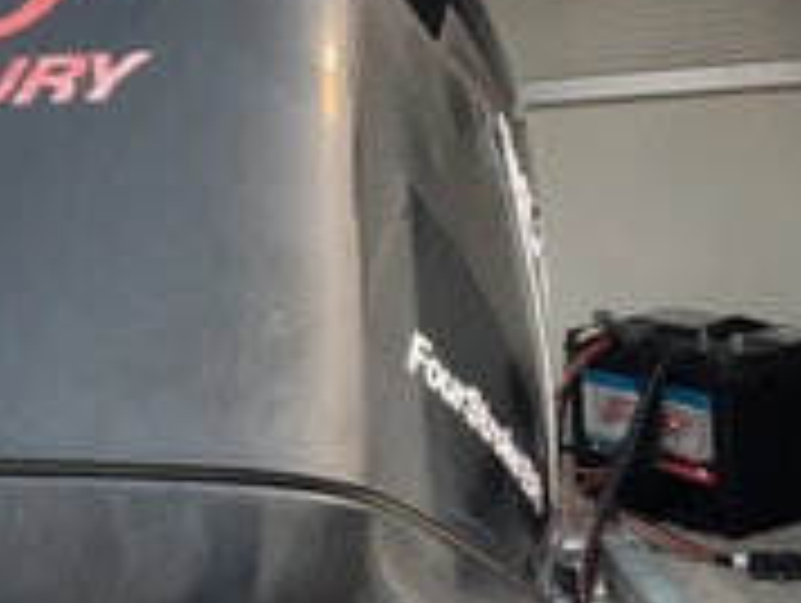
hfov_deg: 29.2
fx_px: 1506
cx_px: 166
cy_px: 320
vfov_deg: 22.6
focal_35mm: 65
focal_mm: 3
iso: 25
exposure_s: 1/446
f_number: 1.8
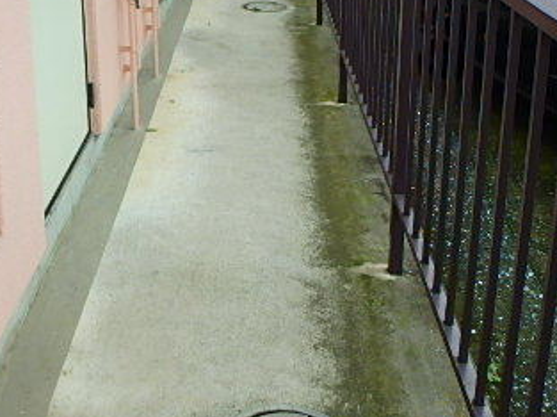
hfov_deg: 43.8
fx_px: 691
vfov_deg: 31.1
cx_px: 244
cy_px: 2
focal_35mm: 43
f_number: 3.5
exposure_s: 1/200
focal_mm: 3.7
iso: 125
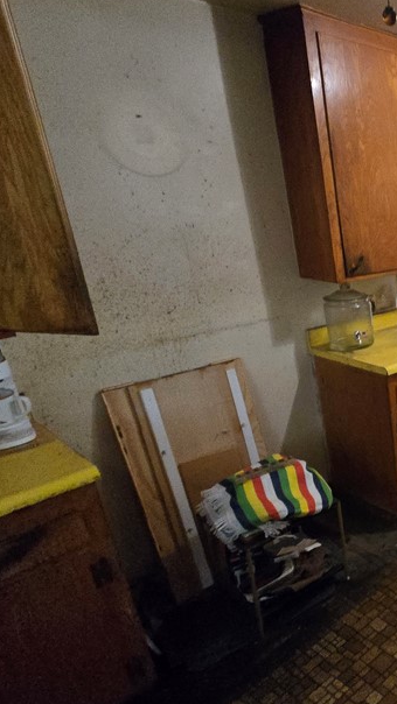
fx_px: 449
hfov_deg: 32.9
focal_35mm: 24
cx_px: 535
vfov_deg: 76.3
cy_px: 359
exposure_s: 1/60
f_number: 2.2
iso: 1250
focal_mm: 2.2
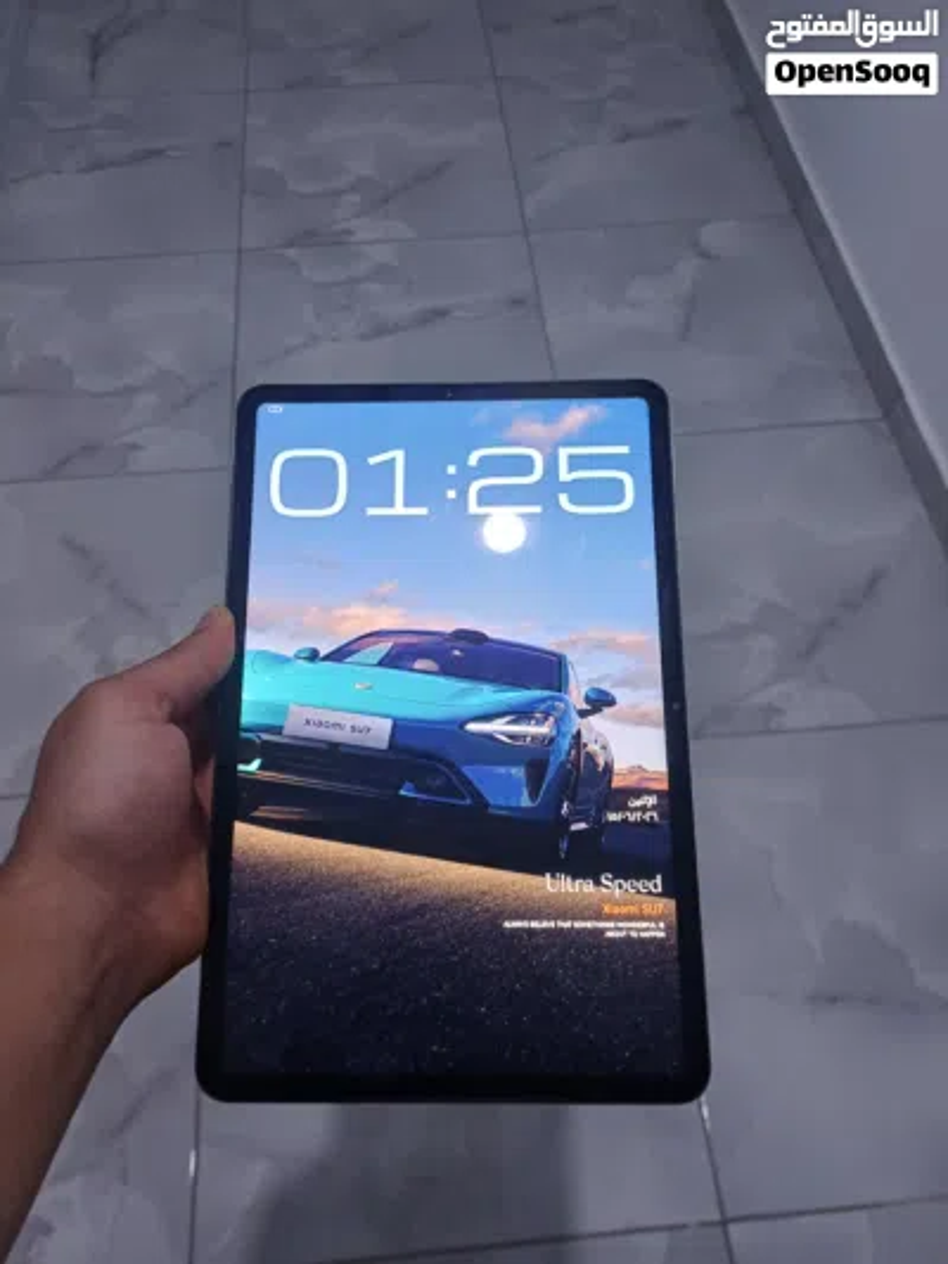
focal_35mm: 25
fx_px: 913
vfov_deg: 69.4
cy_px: 632
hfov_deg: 54.9
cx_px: 474
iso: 320
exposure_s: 1/33.3
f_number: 1.8
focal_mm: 4.65
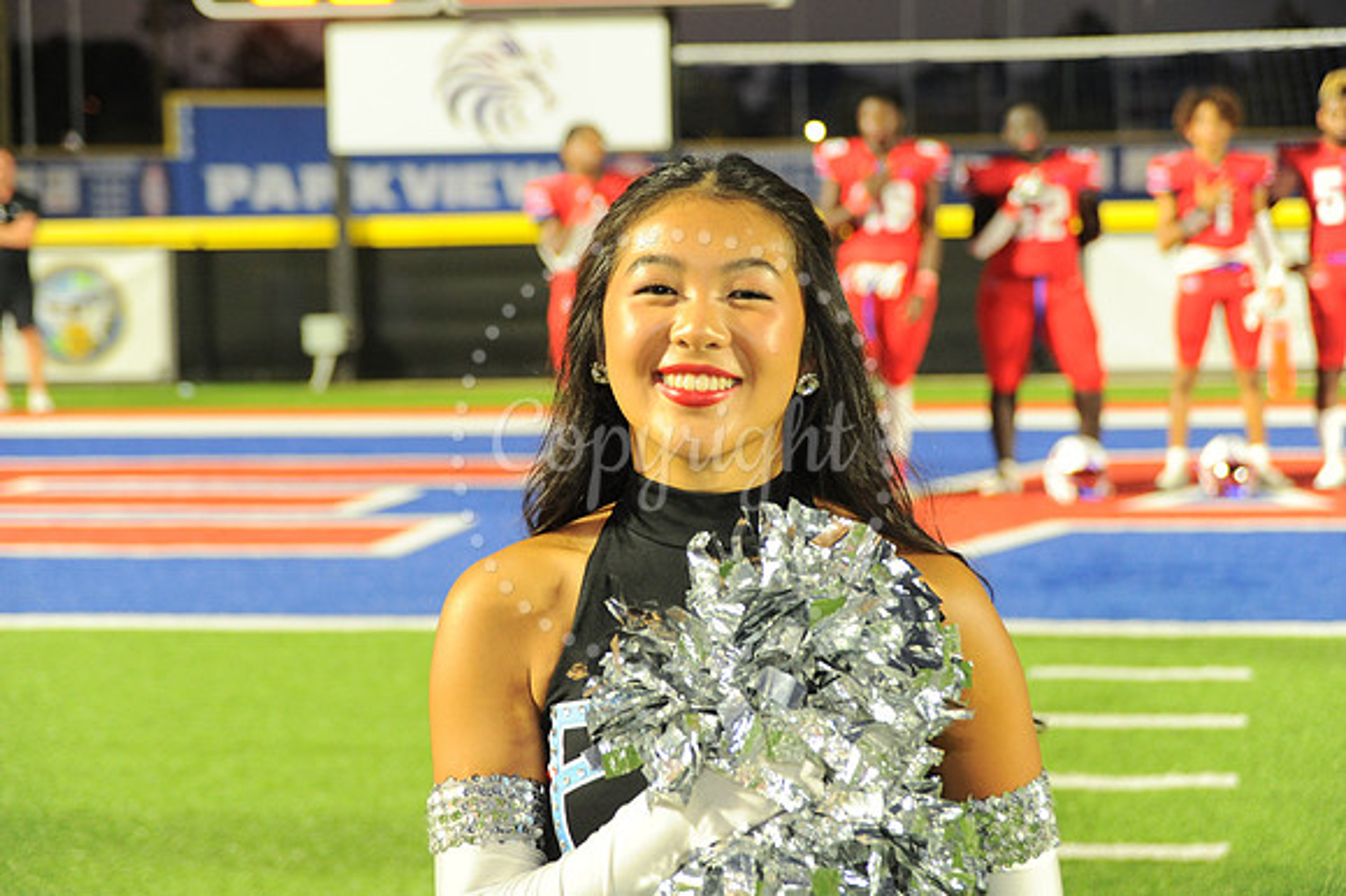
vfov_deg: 13.0
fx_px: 3923
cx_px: 673
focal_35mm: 105
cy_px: 448
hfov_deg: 19.5
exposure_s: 1/80
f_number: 6.3
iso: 2000
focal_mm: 105
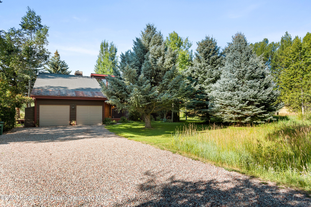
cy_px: 104
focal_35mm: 22
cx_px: 156
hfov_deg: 78.6
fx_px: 190
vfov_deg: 57.3
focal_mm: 22
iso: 400
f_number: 7.1
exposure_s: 1/125
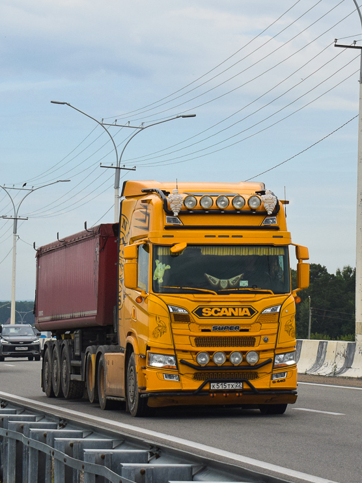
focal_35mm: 112
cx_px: 185
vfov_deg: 17.6
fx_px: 1563
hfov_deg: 13.2
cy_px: 240
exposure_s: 1/1600
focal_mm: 48
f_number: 7.1
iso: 400
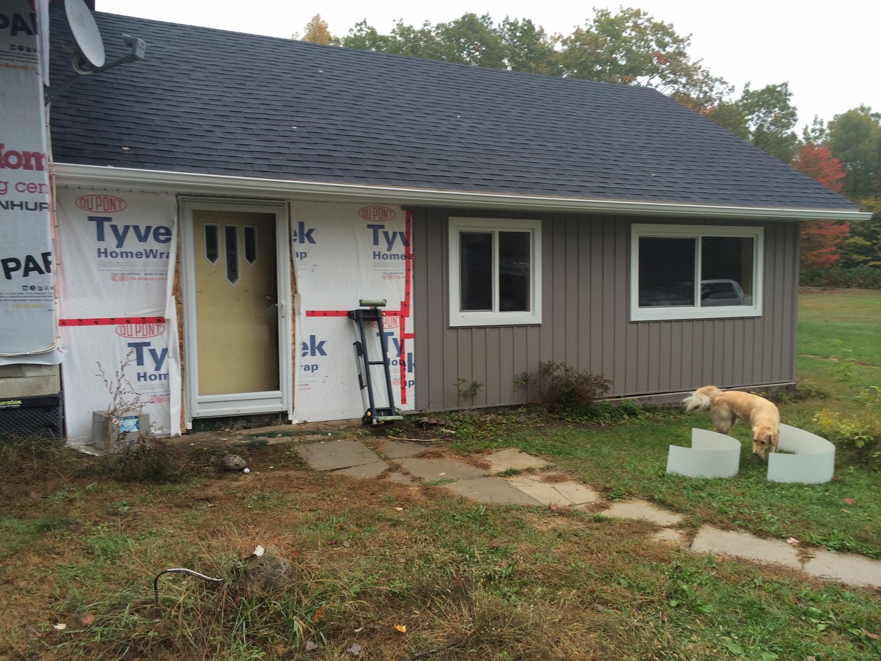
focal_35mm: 30
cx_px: 440
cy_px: 330
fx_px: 764
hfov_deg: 60.0
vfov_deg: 46.8
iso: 32
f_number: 2.2
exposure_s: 1/145
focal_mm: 4.12
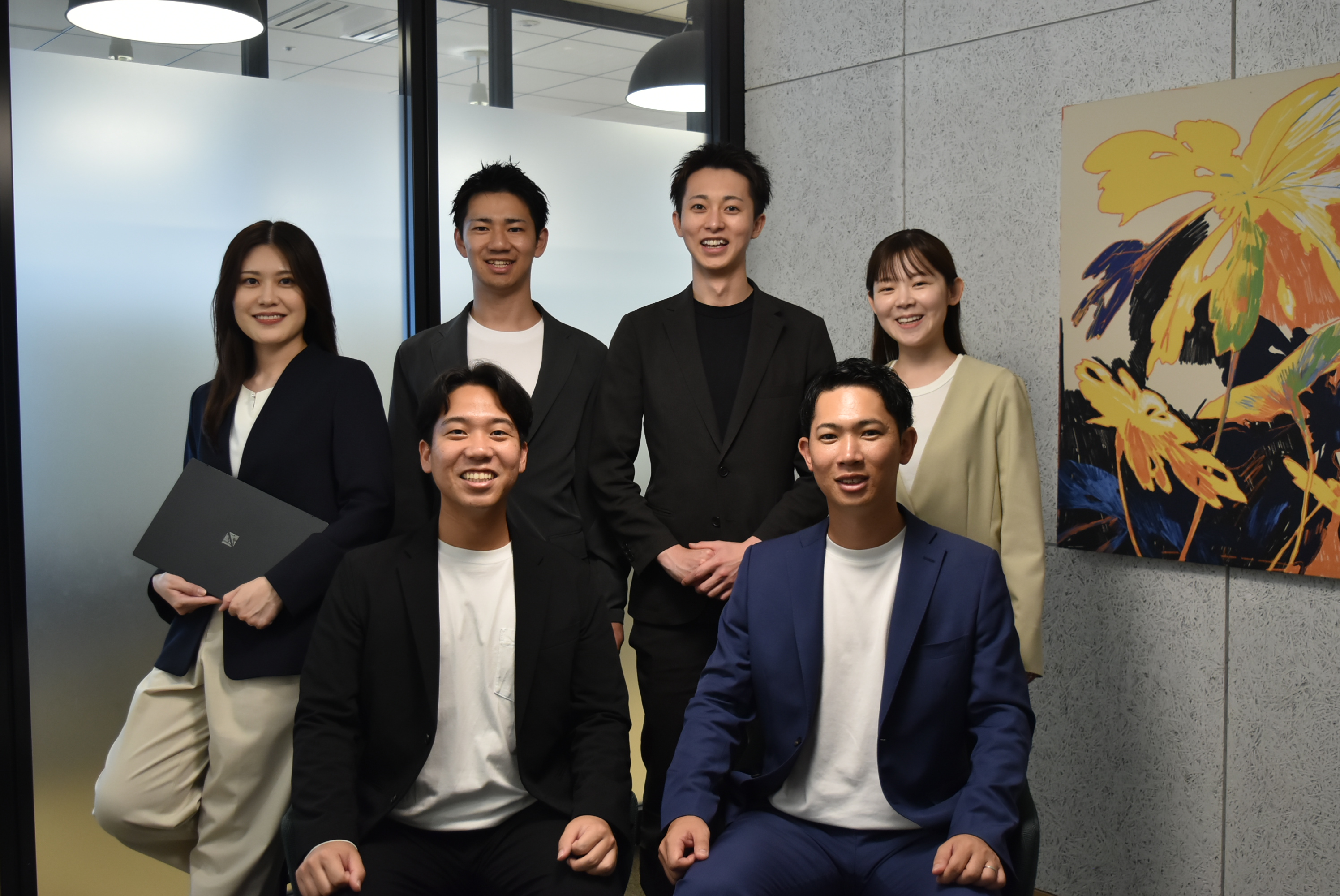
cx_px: 670
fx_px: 1453
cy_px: 448
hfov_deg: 49.5
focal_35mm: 39
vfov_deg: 34.3
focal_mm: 26
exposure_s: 1/40
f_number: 4.5
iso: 800
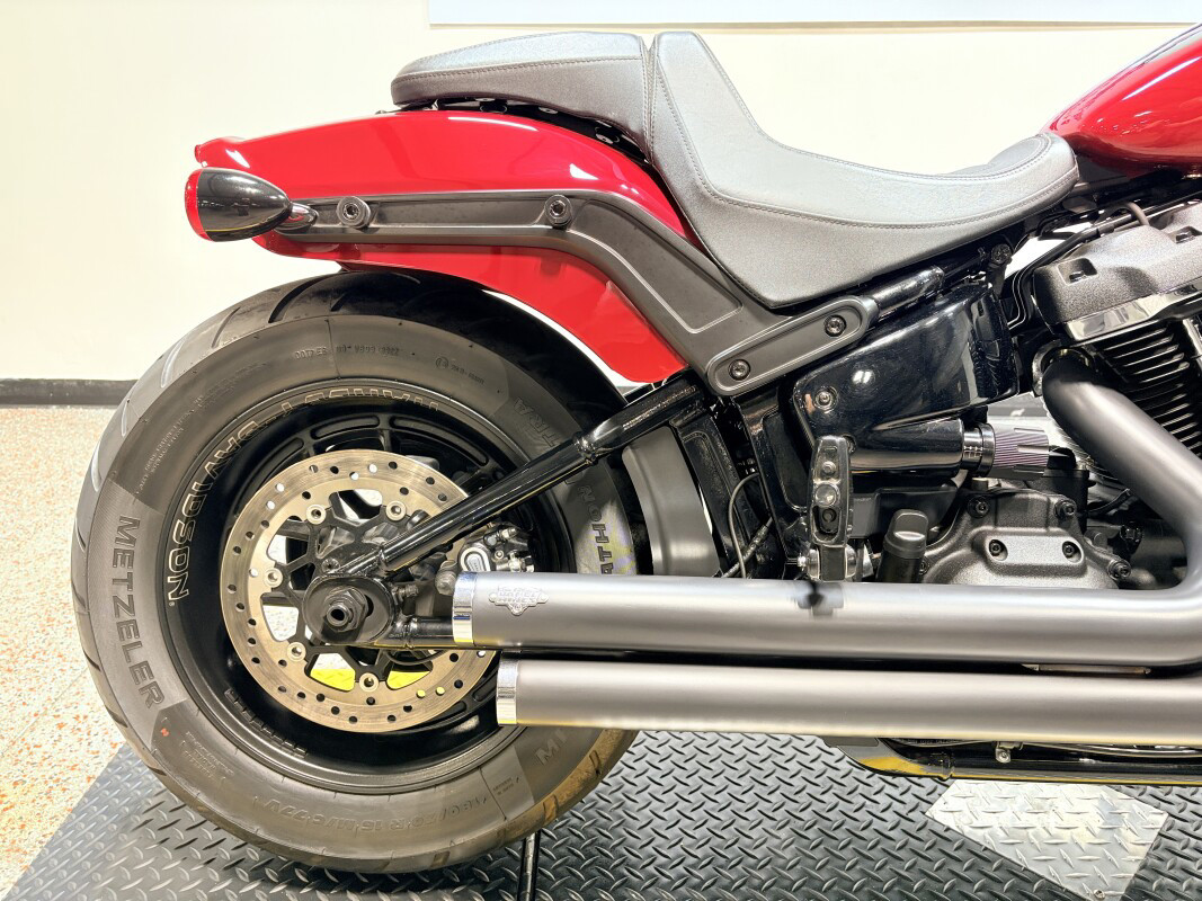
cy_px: 450
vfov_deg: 53.1
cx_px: 601
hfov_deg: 67.3
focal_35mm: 26
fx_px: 903
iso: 125
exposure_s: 1/60
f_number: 1.6
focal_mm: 5.96
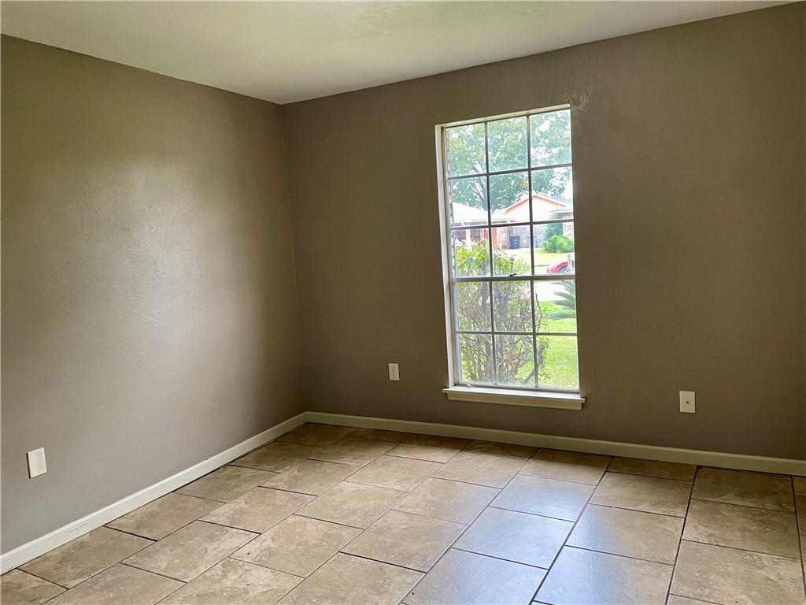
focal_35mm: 26
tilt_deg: -5.4
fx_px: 605
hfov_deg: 67.3
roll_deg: +4.1
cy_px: 302
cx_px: 403
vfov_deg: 53.1
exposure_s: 1/60
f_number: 1.6
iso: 80
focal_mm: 4.2
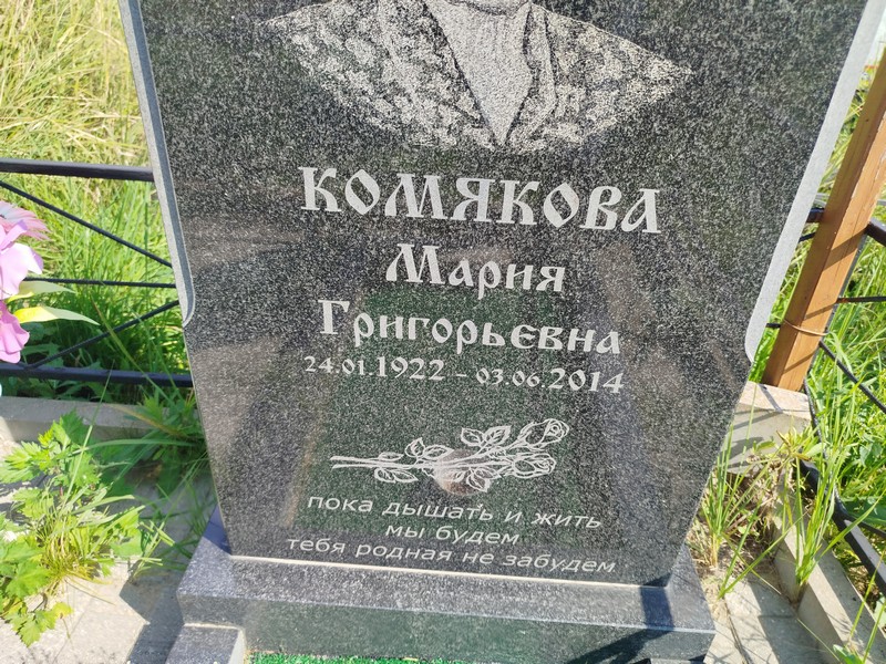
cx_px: 443
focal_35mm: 24
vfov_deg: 56.8
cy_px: 332
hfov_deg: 71.6
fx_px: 614
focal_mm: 5.31
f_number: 1.7
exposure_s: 1/479
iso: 50
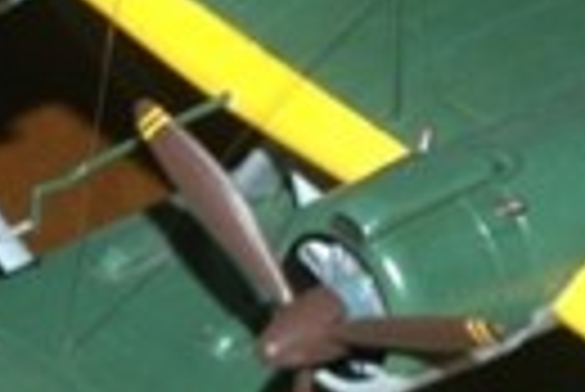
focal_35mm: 259
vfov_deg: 5.3
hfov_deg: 7.9
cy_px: 493
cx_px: 45
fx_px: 4213
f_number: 11
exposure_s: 1/60
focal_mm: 50
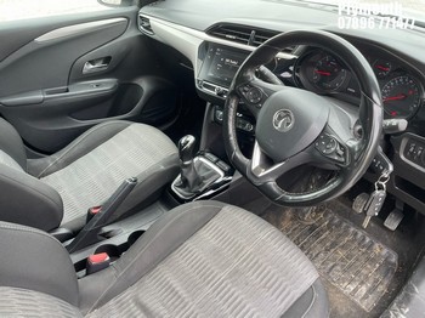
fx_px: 319
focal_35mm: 26
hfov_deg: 67.3
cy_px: 159
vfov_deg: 53.0
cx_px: 212
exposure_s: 1/121
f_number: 1.6
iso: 80
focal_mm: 4.2
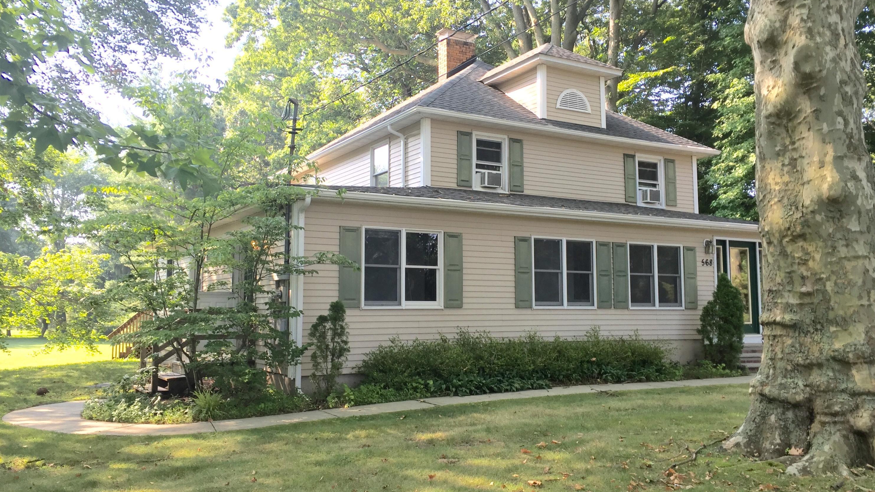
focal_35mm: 32
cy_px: 248
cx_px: 433
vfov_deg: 36.7
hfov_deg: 61.0
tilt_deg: +5.0
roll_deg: -0.8
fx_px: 742
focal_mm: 4.15
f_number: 2.2
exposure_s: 1/205
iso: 32
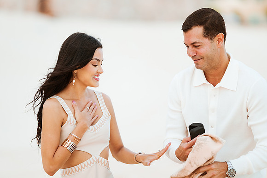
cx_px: 122
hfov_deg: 14.0
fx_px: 1089
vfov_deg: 9.4
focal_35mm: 147
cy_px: 81
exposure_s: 1/4000
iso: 320
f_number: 1.8
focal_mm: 135
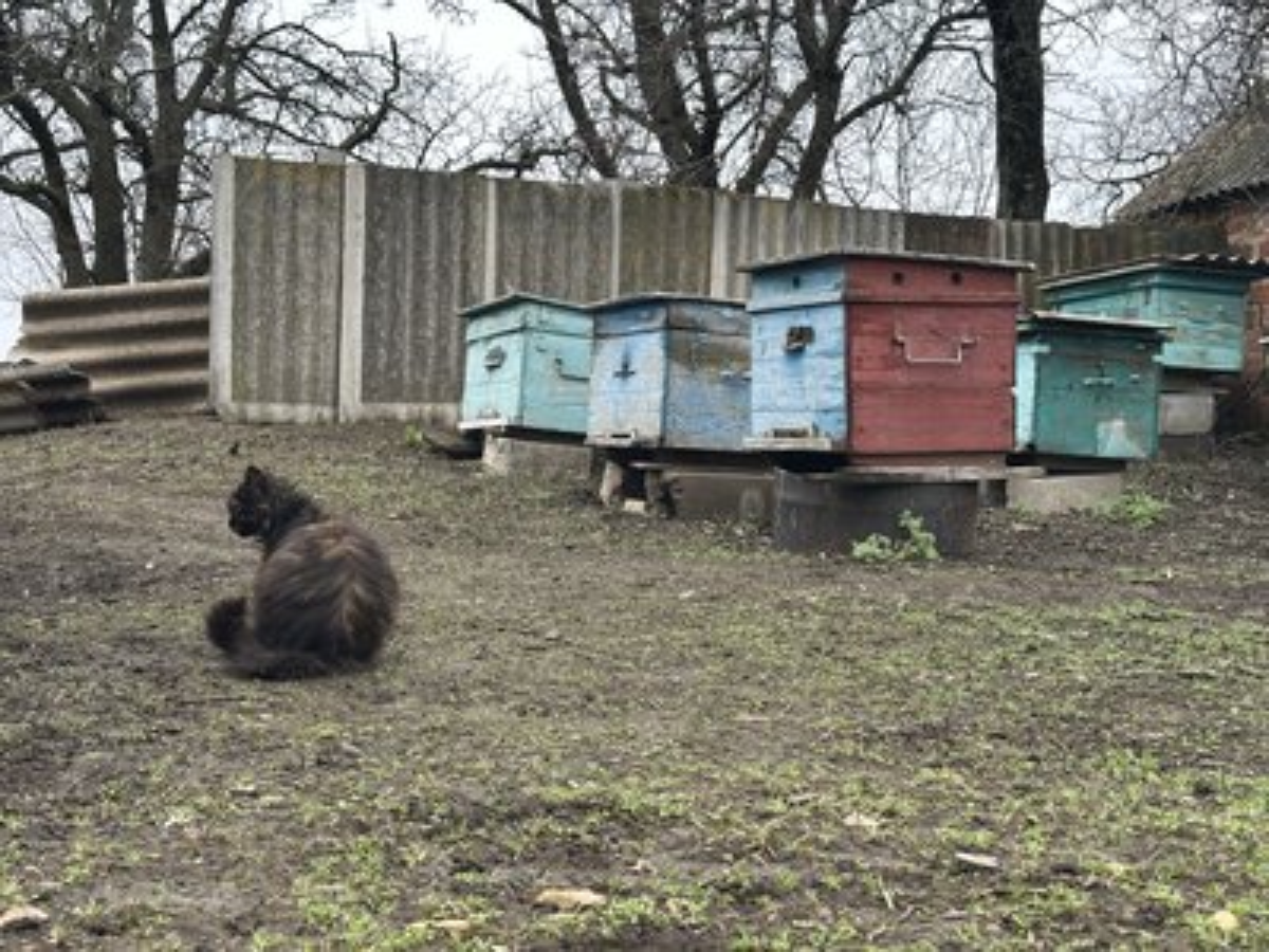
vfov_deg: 30.3
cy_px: 476
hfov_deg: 39.7
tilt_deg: +1.1
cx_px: 634
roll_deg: -1.9
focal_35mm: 48
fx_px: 1760
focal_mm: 6.86
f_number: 1.78
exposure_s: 1/242
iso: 64
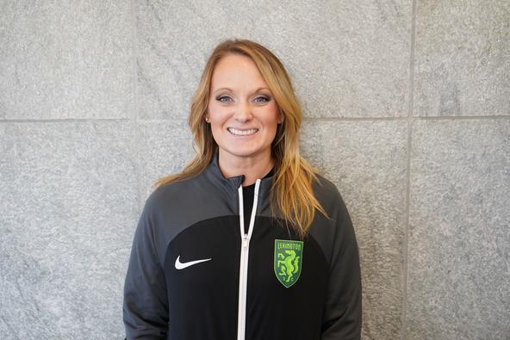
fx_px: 510
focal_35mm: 36
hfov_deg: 53.1
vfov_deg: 36.9
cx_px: 255
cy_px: 170
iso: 3200
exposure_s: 1/500
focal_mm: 36
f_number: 4
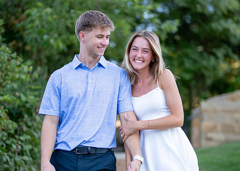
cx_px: 126
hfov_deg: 27.9
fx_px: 482
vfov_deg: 20.1
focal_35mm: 71
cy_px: 98
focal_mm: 50
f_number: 1.2
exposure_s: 1/1600
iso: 250
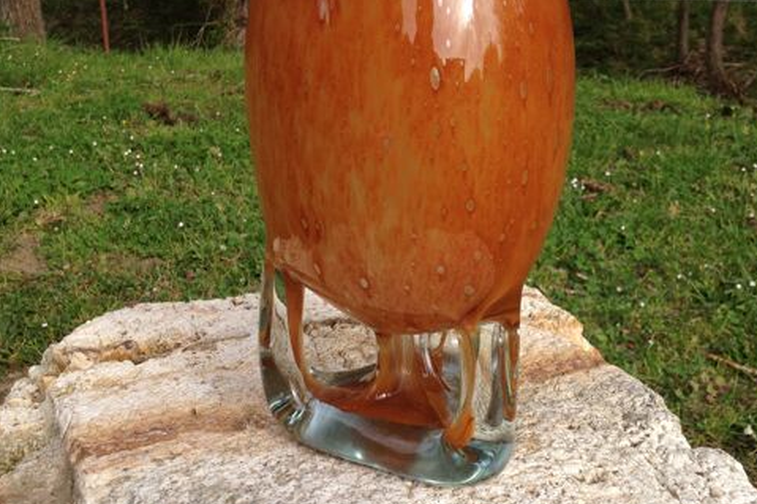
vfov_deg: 30.9
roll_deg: +1.7
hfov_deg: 45.4
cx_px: 395
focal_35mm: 43
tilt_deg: -28.7
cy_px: 349
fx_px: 904
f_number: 2.4
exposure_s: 1/559
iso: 50
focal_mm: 4.12
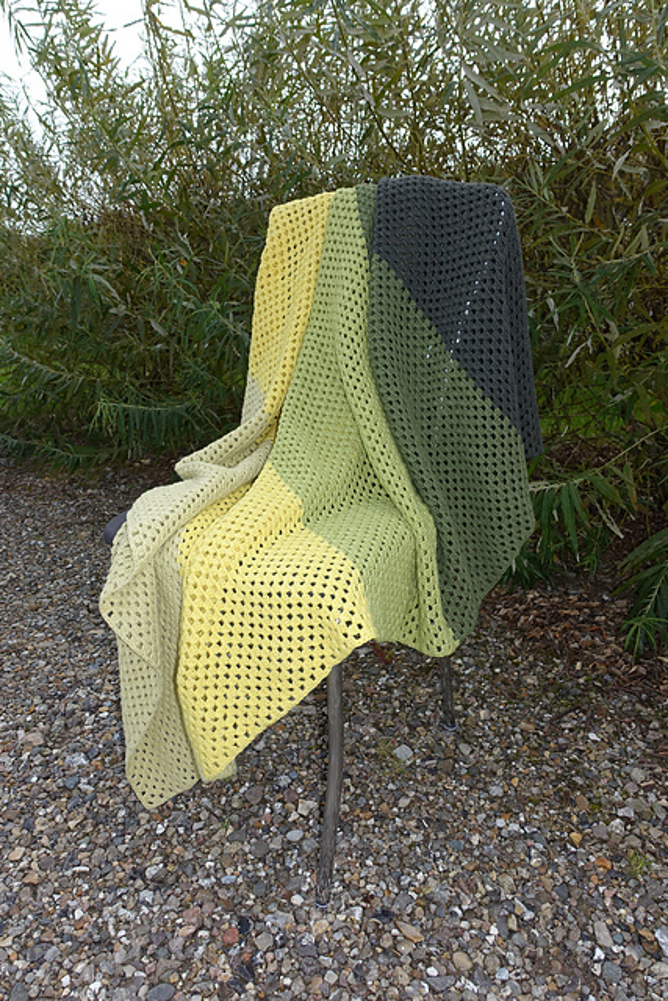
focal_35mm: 24
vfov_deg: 73.7
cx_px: 334
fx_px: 668
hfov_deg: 53.2
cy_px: 500
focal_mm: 8.8
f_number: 3.5
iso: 125
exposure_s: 1/800
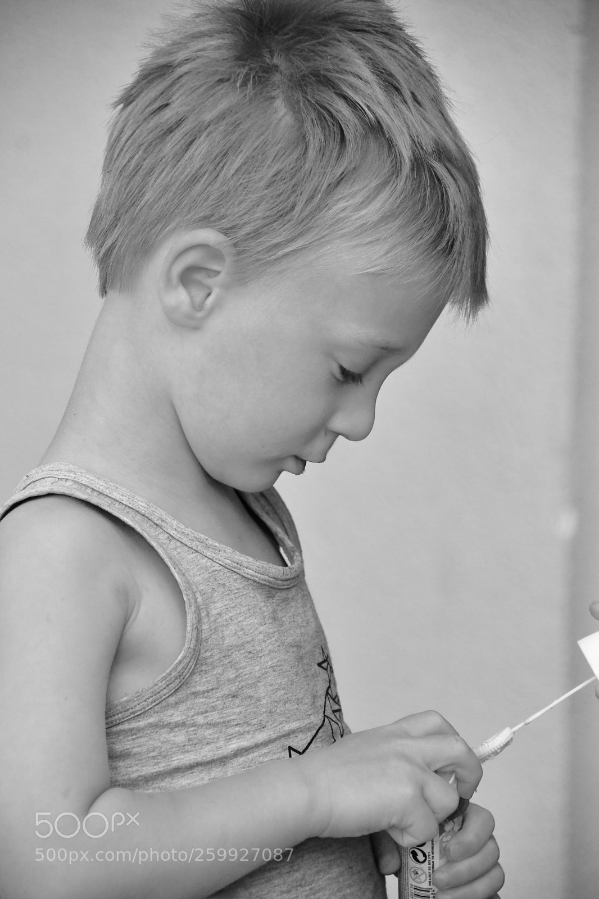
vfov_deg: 10.6
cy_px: 450
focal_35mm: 195
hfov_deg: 7.0
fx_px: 4869
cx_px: 300
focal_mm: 130
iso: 500
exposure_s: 1/400
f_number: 5.6
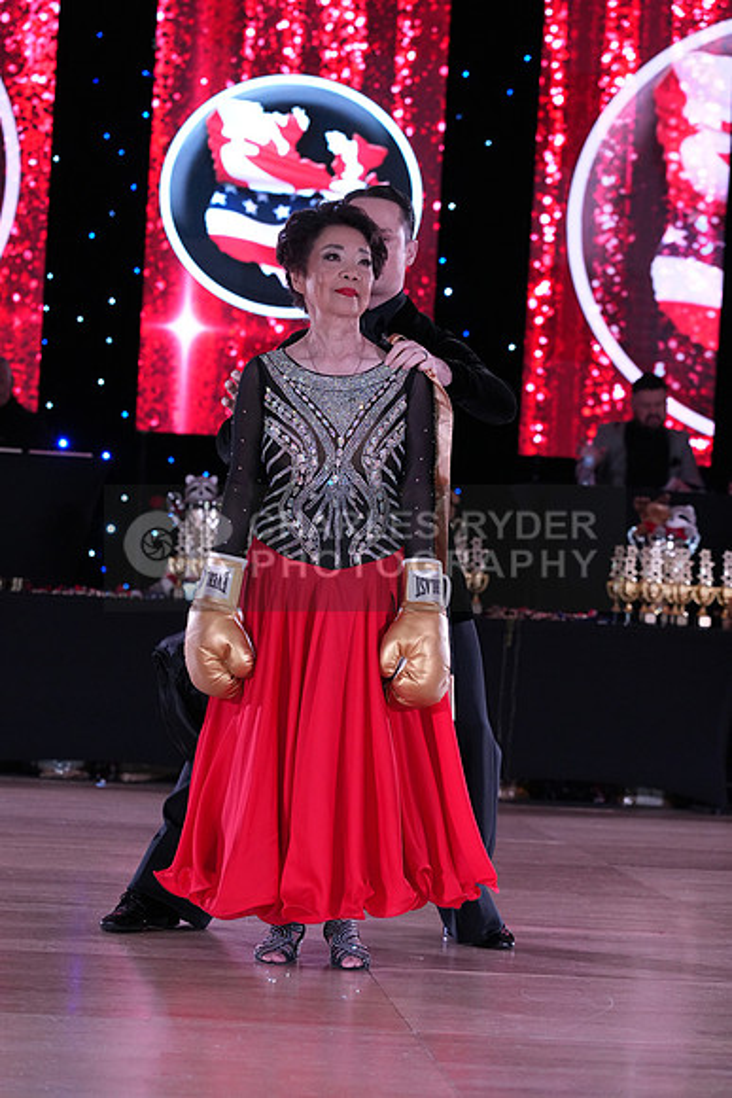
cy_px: 549
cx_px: 366
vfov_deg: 19.5
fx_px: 3200
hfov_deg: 13.0
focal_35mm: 105
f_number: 5
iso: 2500
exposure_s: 1/250
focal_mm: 105
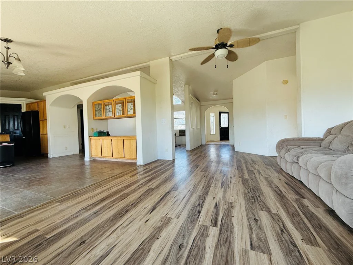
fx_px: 143
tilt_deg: -1.0
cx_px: 176
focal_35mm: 14
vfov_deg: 85.7
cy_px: 132
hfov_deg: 102.1
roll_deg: +1.2
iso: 100
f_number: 2.2
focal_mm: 2.22
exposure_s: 1/99
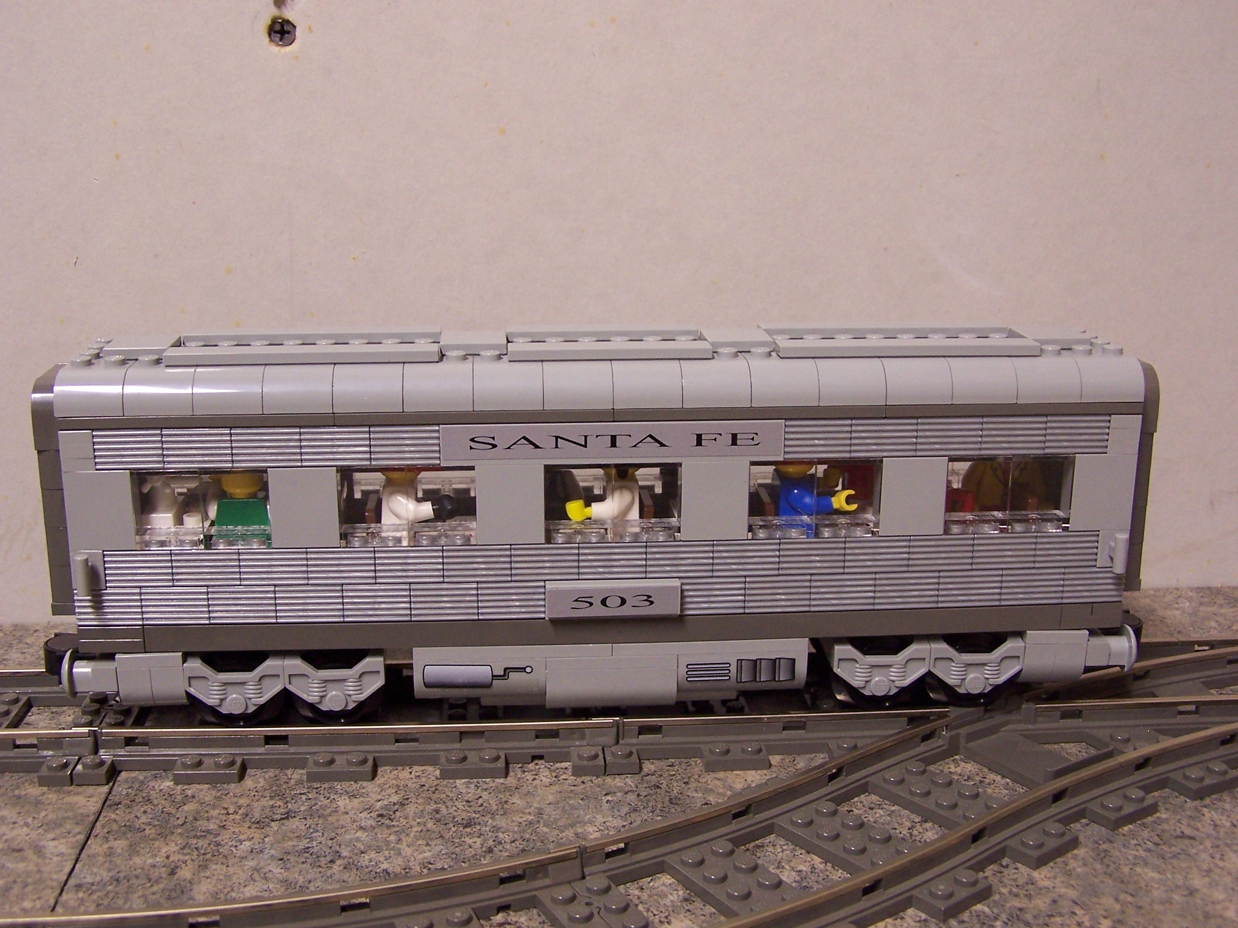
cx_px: 619
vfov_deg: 33.6
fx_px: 1538
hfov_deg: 43.9
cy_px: 464
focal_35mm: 43
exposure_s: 1/8
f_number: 2.8
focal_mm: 7.1
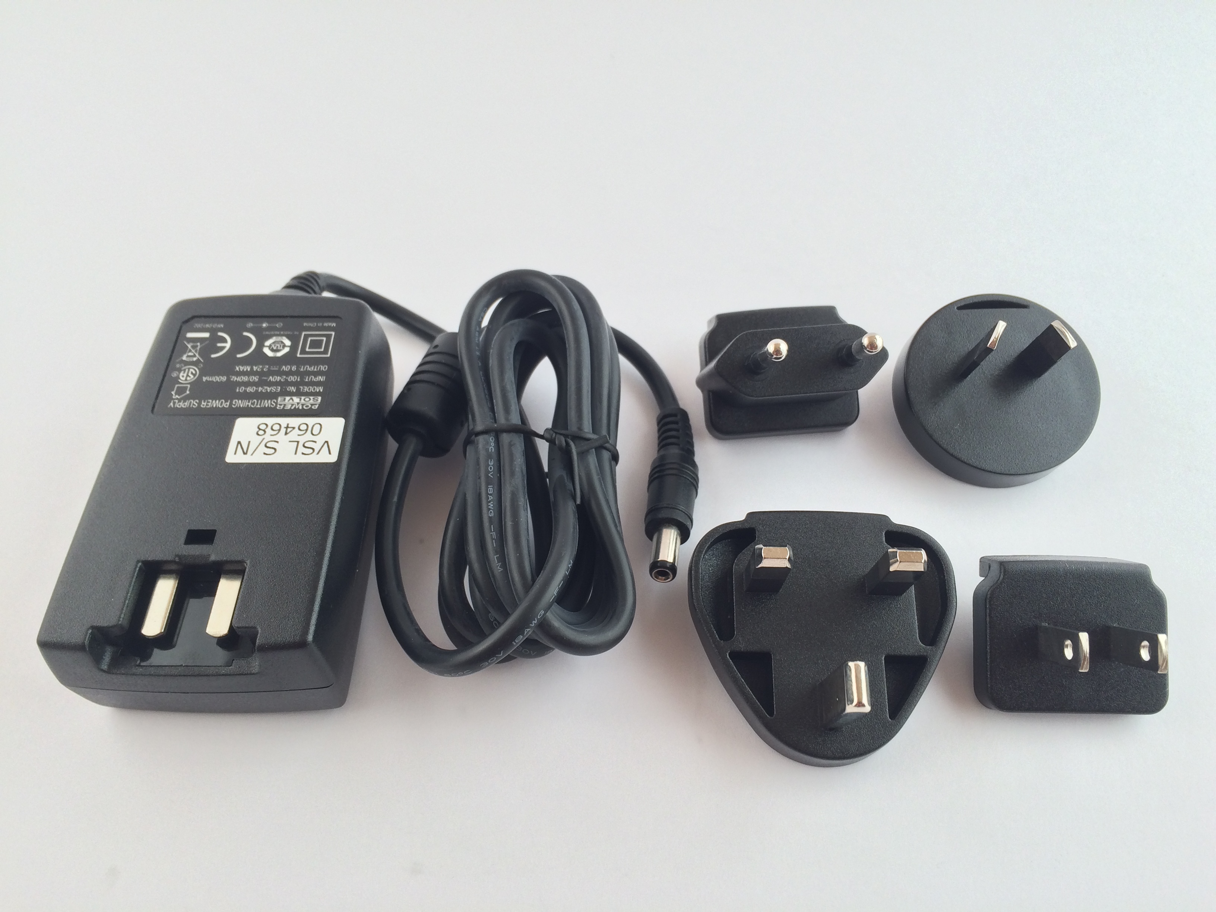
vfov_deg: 48.2
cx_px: 608
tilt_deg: -55.0
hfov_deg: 61.7
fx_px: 1019
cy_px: 456
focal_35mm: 29
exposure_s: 1/100
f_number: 2.2
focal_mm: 4.15
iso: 32
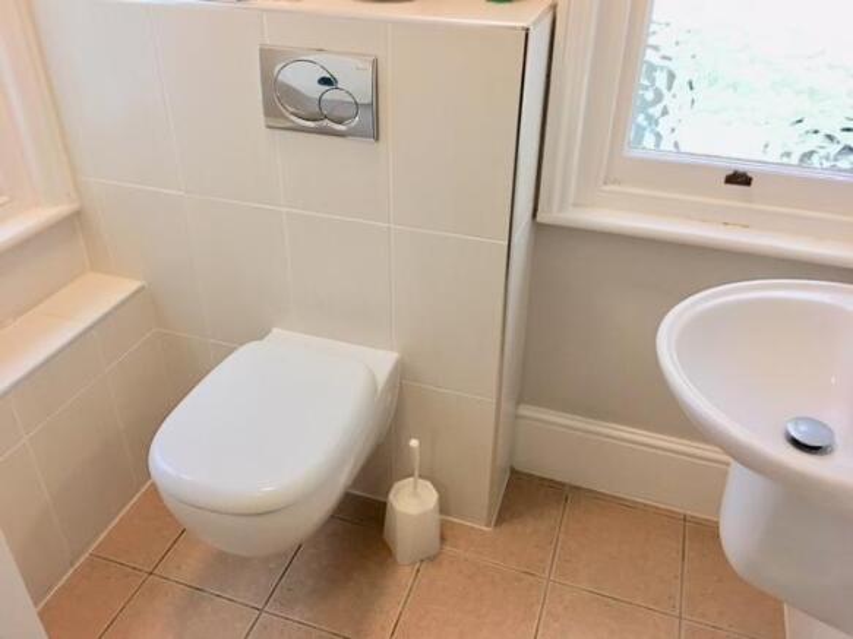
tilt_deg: -30.0
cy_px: 320
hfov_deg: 61.7
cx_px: 426
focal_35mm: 29
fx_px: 714
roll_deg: -0.6
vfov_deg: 48.2
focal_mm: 4.15
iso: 80
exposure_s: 1/17
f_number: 2.2
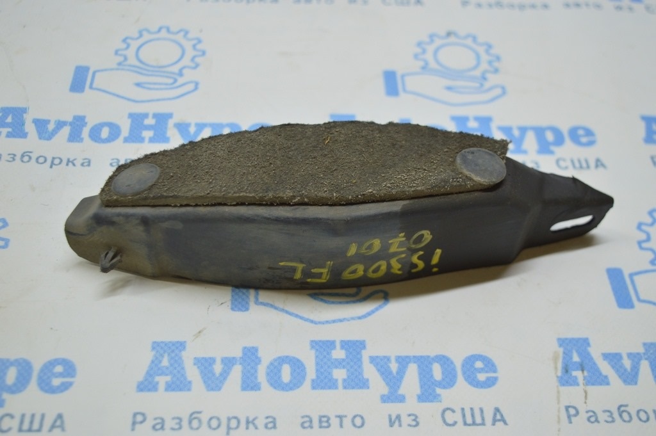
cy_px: 218
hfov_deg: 42.4
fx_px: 847
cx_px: 328
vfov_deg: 28.9
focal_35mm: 46
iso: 400
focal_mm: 31
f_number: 4.2
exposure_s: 1/60
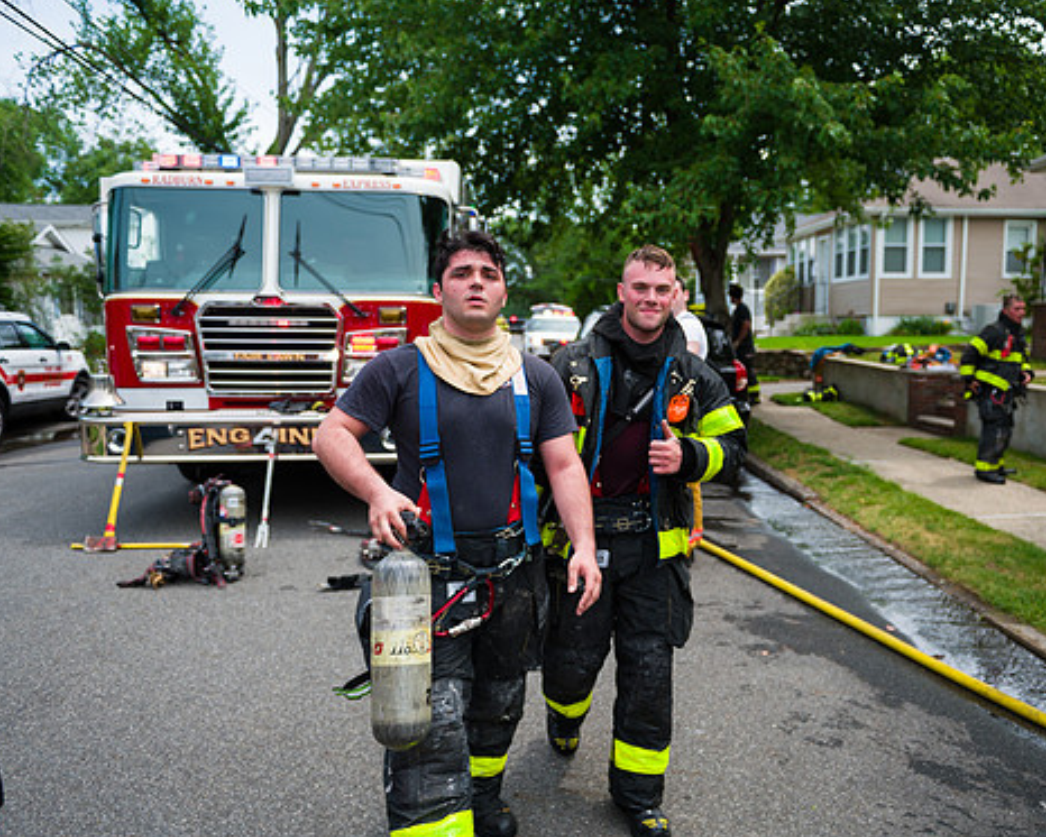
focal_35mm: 28
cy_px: 424
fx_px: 867
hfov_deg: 61.9
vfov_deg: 51.5
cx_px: 604
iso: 200
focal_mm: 24
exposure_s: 1/1600
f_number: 3.2
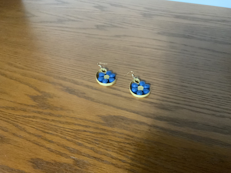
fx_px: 194
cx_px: 116
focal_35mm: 29
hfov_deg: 61.7
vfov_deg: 48.2
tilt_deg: -46.5
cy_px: 86
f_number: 1.8
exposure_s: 1/30
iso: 500
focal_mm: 3
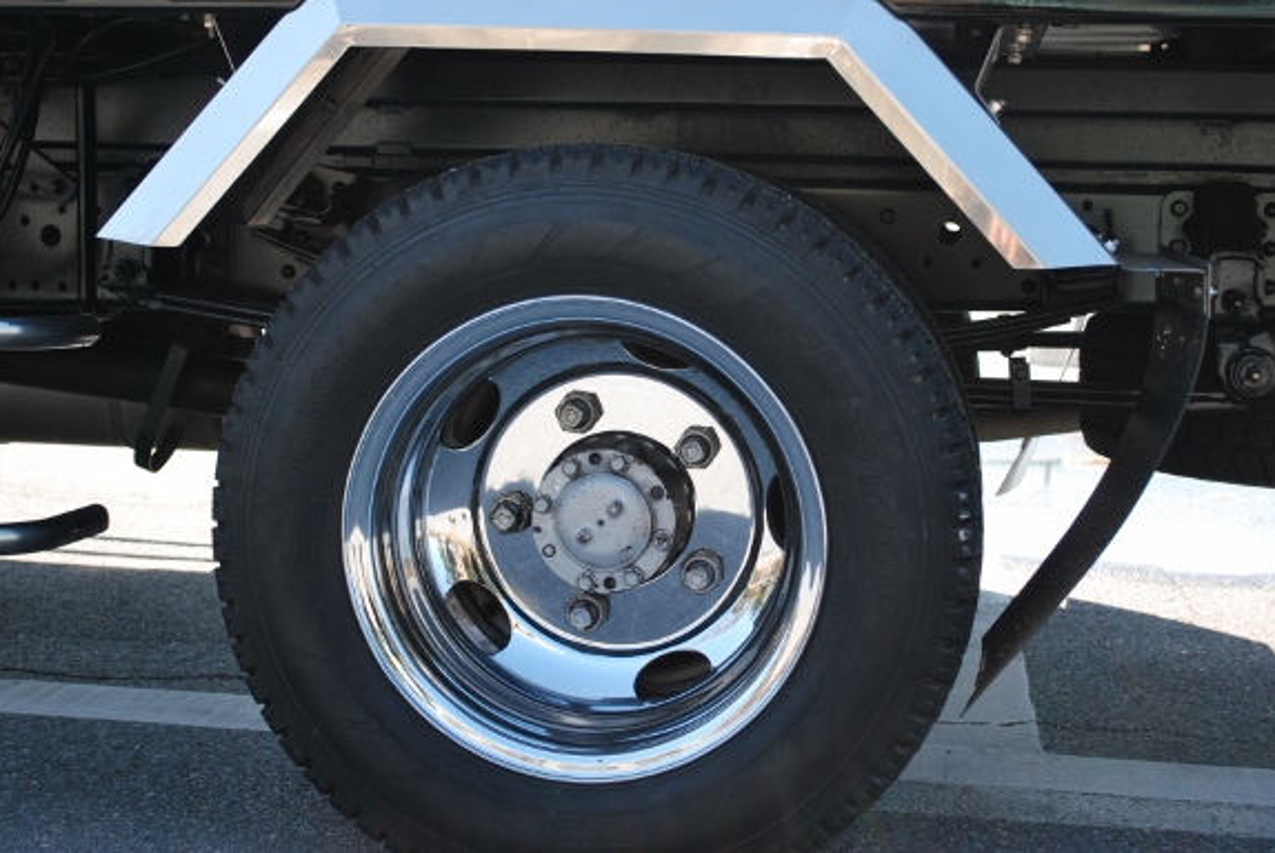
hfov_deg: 34.1
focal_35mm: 59
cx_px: 631
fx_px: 2076
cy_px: 380
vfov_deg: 23.2
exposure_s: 1/250
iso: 200
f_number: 5.3
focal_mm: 35
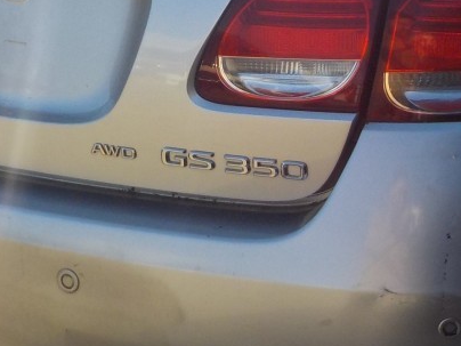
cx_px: 269
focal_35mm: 95
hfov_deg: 20.6
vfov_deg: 15.5
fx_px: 1265
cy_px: 88
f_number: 3.3
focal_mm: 4.1
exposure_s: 1/640
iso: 125
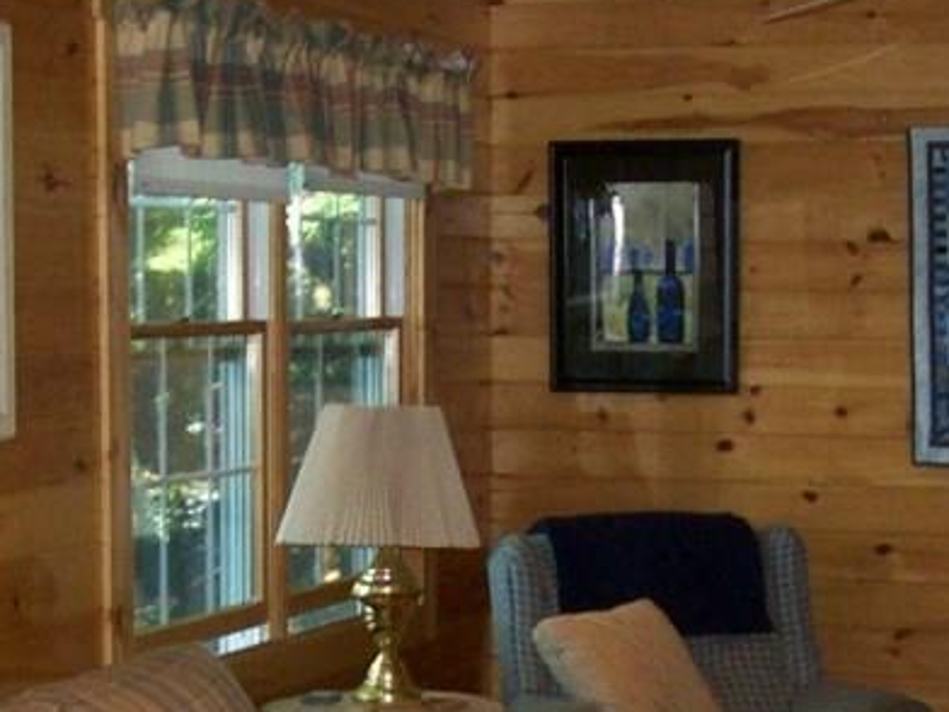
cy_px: 780
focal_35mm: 94
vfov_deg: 15.3
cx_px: 460
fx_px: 2577
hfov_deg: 20.9
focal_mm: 6
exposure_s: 1/64
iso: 200
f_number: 2.7
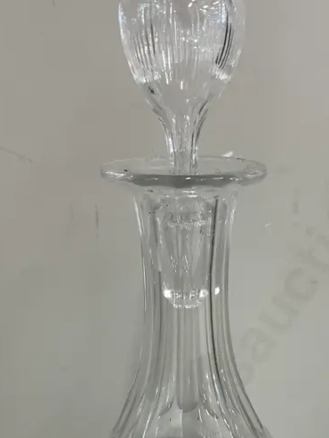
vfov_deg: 33.9
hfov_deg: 26.8
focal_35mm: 54
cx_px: 229
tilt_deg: -24.0
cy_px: 379
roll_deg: -0.2
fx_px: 684
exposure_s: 1/100
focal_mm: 4.25
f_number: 1.8
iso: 64
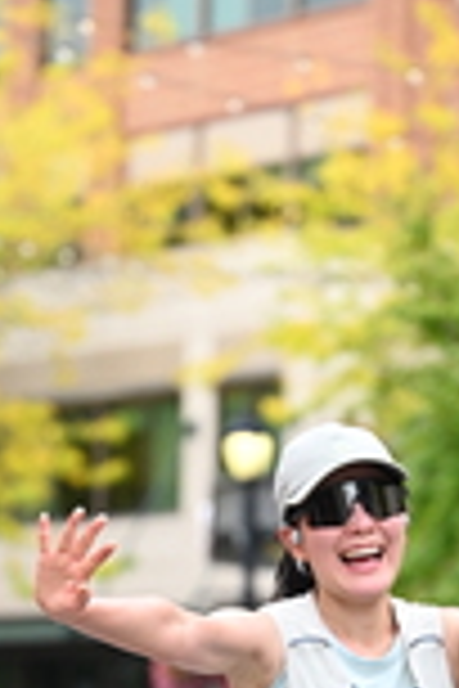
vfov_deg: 6.7
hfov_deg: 4.5
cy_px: 742
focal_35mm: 305
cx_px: 290
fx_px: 5833
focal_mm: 85
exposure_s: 1/2000
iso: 640
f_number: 2.8
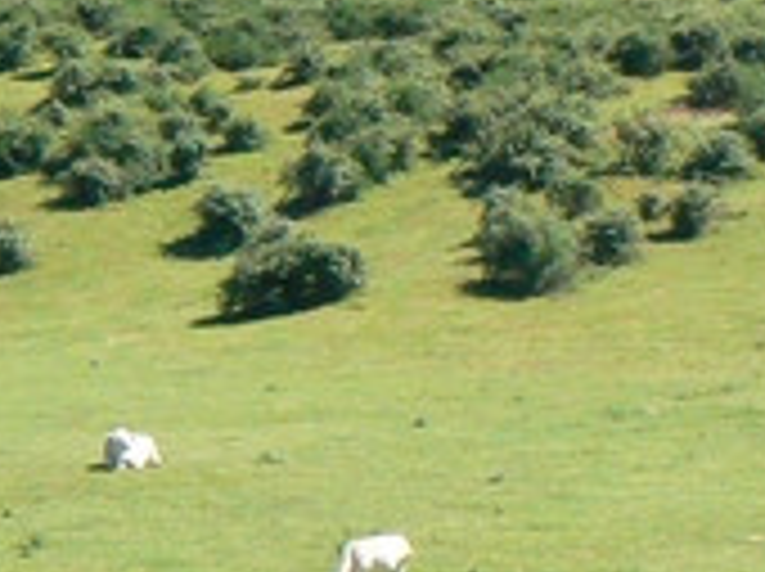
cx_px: 961
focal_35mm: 578
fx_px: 12756
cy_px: 45
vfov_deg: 2.6
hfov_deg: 3.4
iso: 400
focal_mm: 24.6
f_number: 5
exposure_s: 1/1000
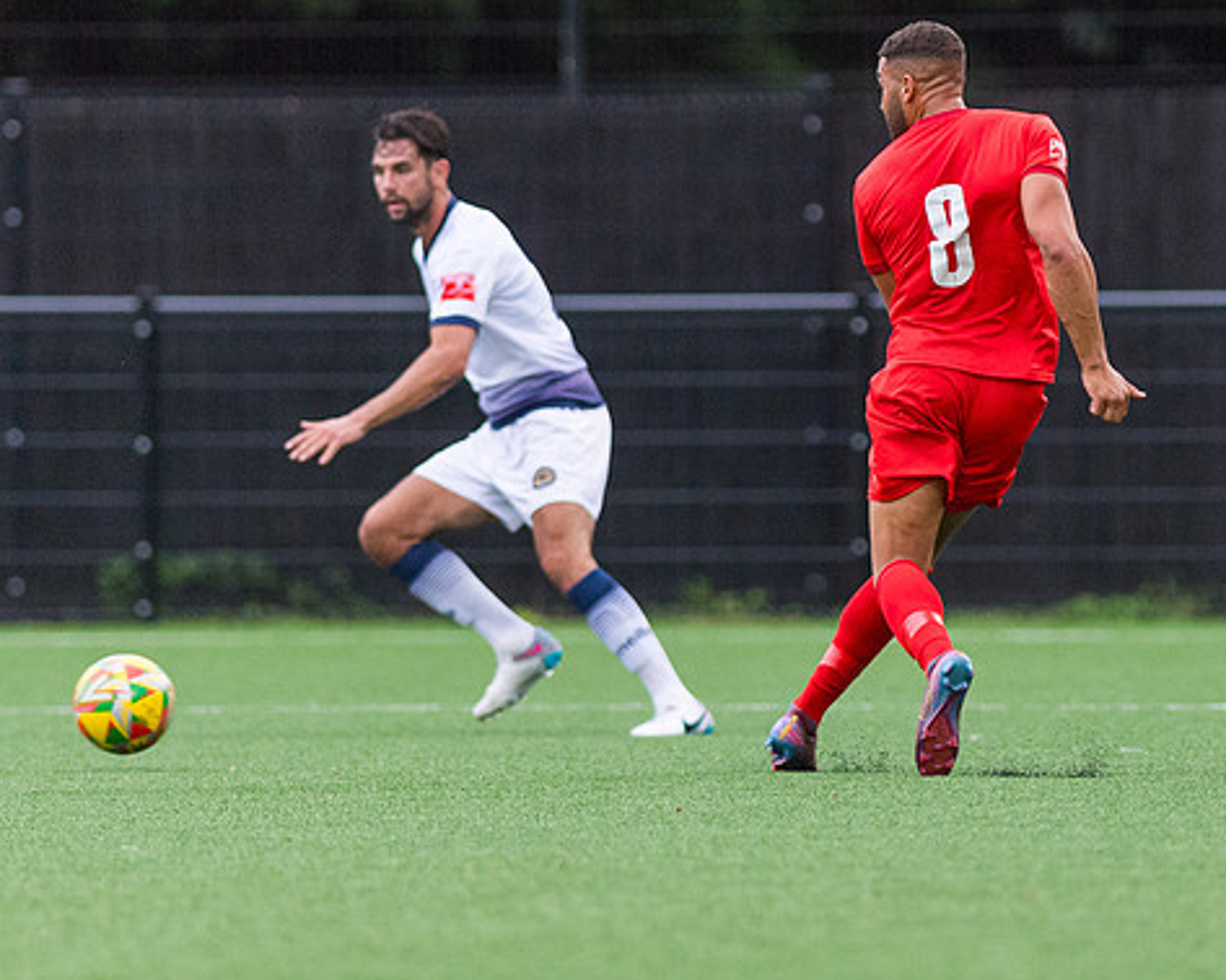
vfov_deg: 2.3
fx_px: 24809
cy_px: 390
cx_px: 866
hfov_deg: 2.8
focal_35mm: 684
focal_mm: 300
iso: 1600
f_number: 2.8
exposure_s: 1/1600
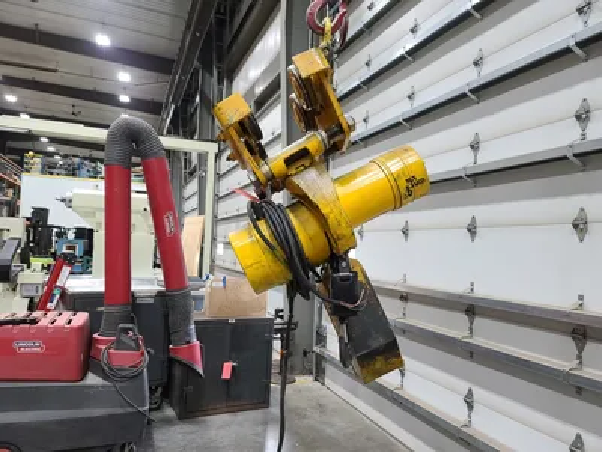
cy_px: 226
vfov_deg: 54.9
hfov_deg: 69.4
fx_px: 435
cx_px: 301
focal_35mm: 25
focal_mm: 7
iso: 250
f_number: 1.8
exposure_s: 1/40
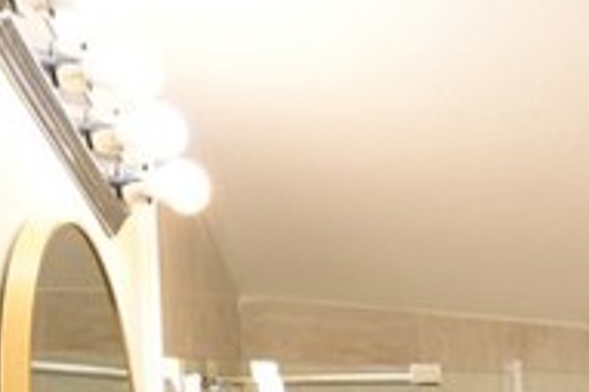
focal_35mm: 75
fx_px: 1226
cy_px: 878
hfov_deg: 24.5
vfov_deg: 14.0
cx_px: 703
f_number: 4
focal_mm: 14
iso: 320
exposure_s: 1/125
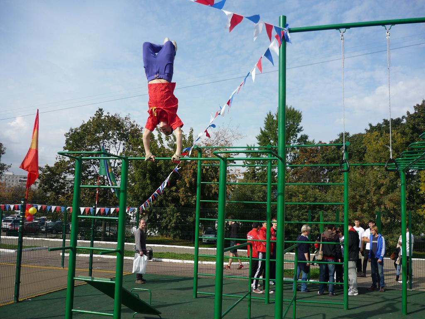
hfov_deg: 55.4
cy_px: 160
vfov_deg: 42.9
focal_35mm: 33
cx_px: 212
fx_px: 405
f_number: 8
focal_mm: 5.5
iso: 100
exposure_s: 1/160
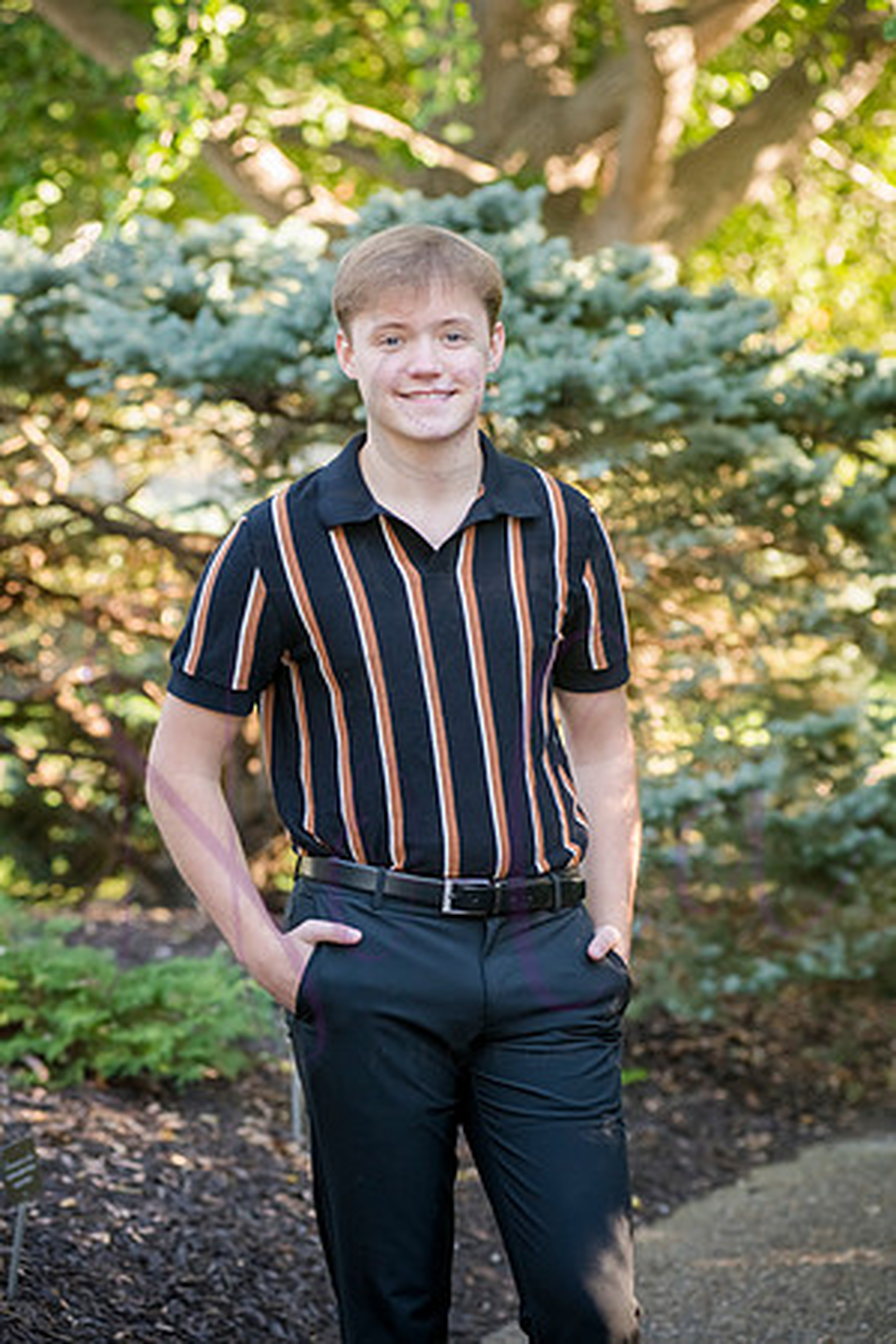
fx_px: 3434
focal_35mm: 92
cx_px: 448
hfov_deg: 14.9
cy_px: 672
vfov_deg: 22.1
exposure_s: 1/320
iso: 800
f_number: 4.5
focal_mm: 92
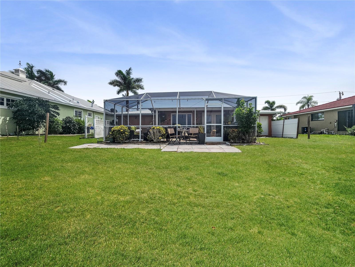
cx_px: 178
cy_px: 134
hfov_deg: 106.2
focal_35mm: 13
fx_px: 133
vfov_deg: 89.9
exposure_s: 1/3200
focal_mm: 2.2
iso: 50
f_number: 2.2
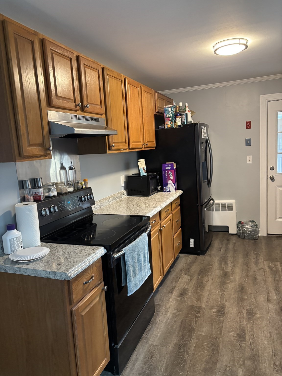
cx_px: 141
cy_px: 188
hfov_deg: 53.1
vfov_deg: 67.3
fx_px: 282
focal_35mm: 26
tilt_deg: -9.4
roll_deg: +2.7
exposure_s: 1/60
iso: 400
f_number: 1.6
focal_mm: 5.96
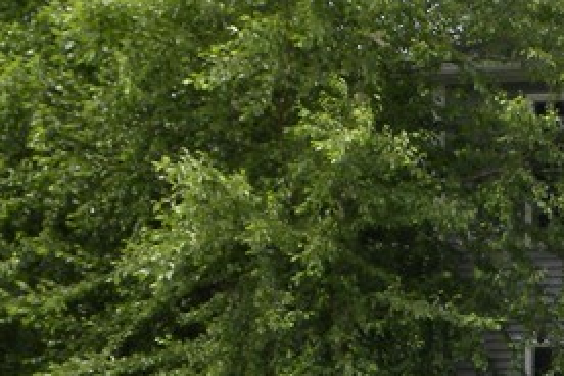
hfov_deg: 12.3
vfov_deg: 8.6
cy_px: 413
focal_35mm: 158
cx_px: 899
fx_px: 2475
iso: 91
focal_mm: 7.3
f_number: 5
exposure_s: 1/208
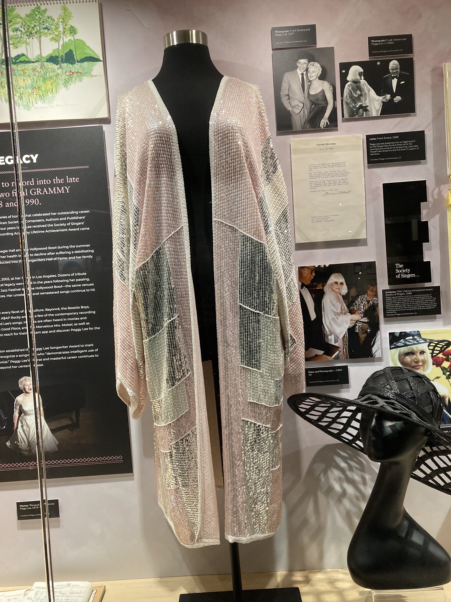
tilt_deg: -3.3
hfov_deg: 49.7
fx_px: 486
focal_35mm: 28
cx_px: 226
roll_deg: +3.5
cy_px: 301
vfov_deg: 63.4
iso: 160
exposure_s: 1/60
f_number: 1.8
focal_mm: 3.99
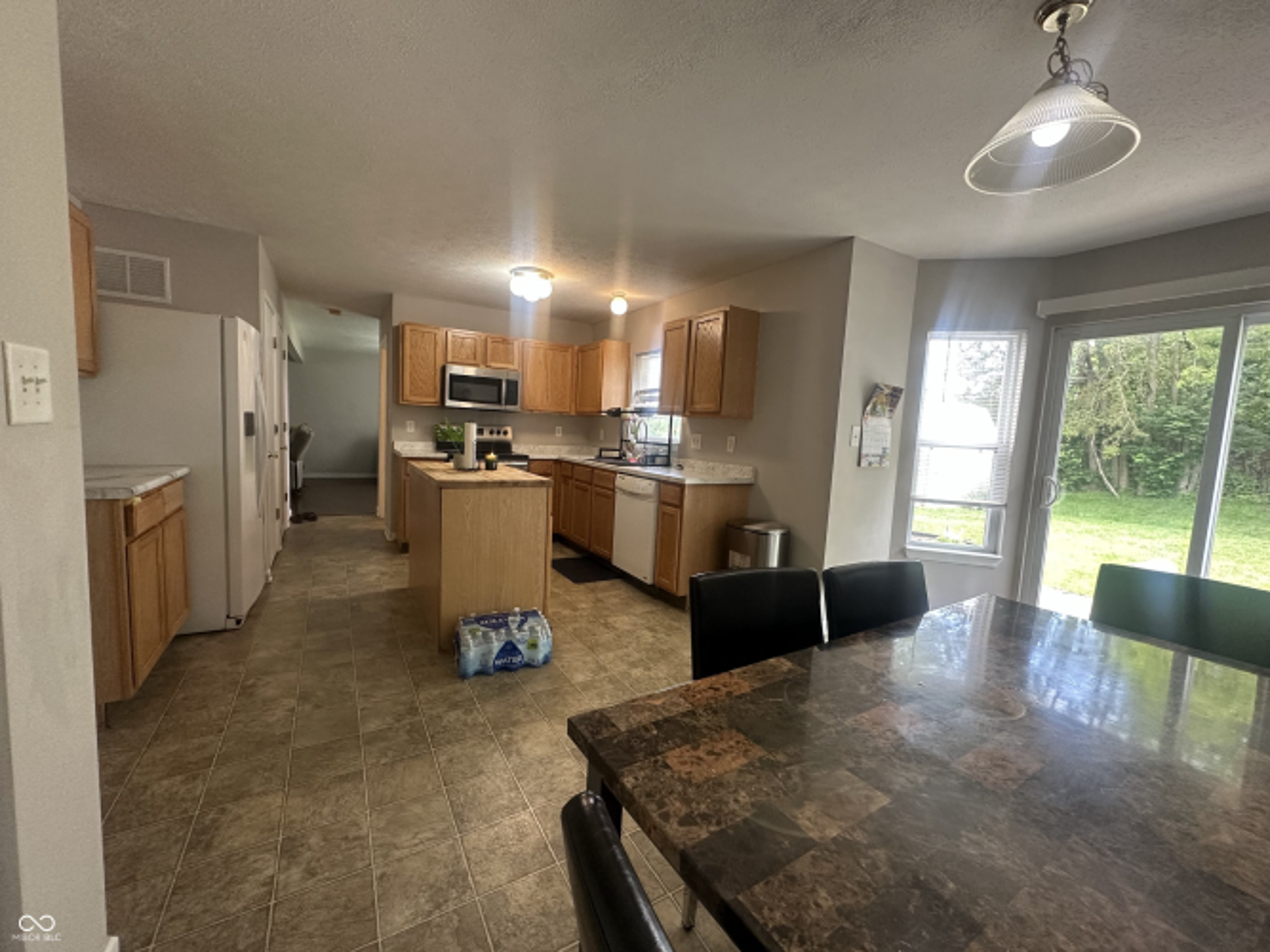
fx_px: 514
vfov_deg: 85.7
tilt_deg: -5.0
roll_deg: -3.3
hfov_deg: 102.1
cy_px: 476
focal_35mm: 14
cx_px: 635
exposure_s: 1/120
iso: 250
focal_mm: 2.22
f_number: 2.2
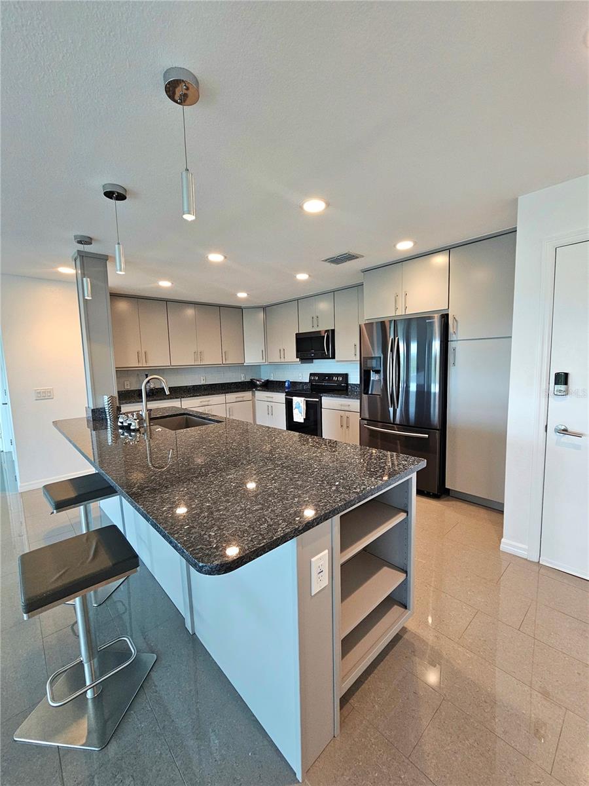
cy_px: 393
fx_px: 295
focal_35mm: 13
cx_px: 294
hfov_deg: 89.9
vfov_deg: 106.2
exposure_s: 1/60.2
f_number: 2.2
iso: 320
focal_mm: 2.2
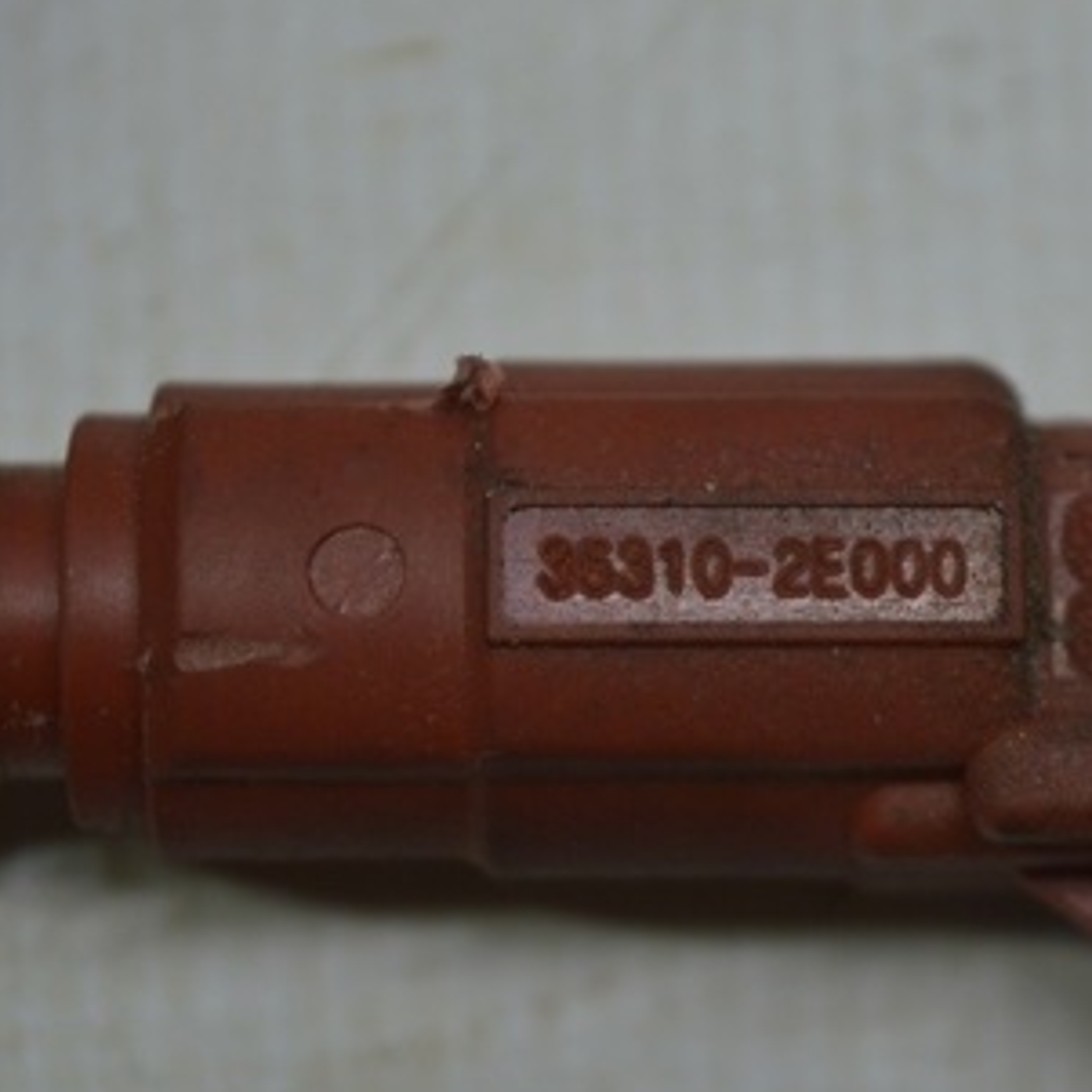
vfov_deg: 11.7
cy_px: 513
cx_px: 693
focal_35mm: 149
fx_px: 5314
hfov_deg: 11.7
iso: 400
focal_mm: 55
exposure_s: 1/100
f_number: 5.6
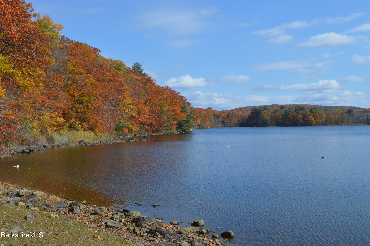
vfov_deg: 34.1
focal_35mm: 39
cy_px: 123
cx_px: 185
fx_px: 400
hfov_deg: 49.6
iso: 100
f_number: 8
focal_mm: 26
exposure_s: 1/250
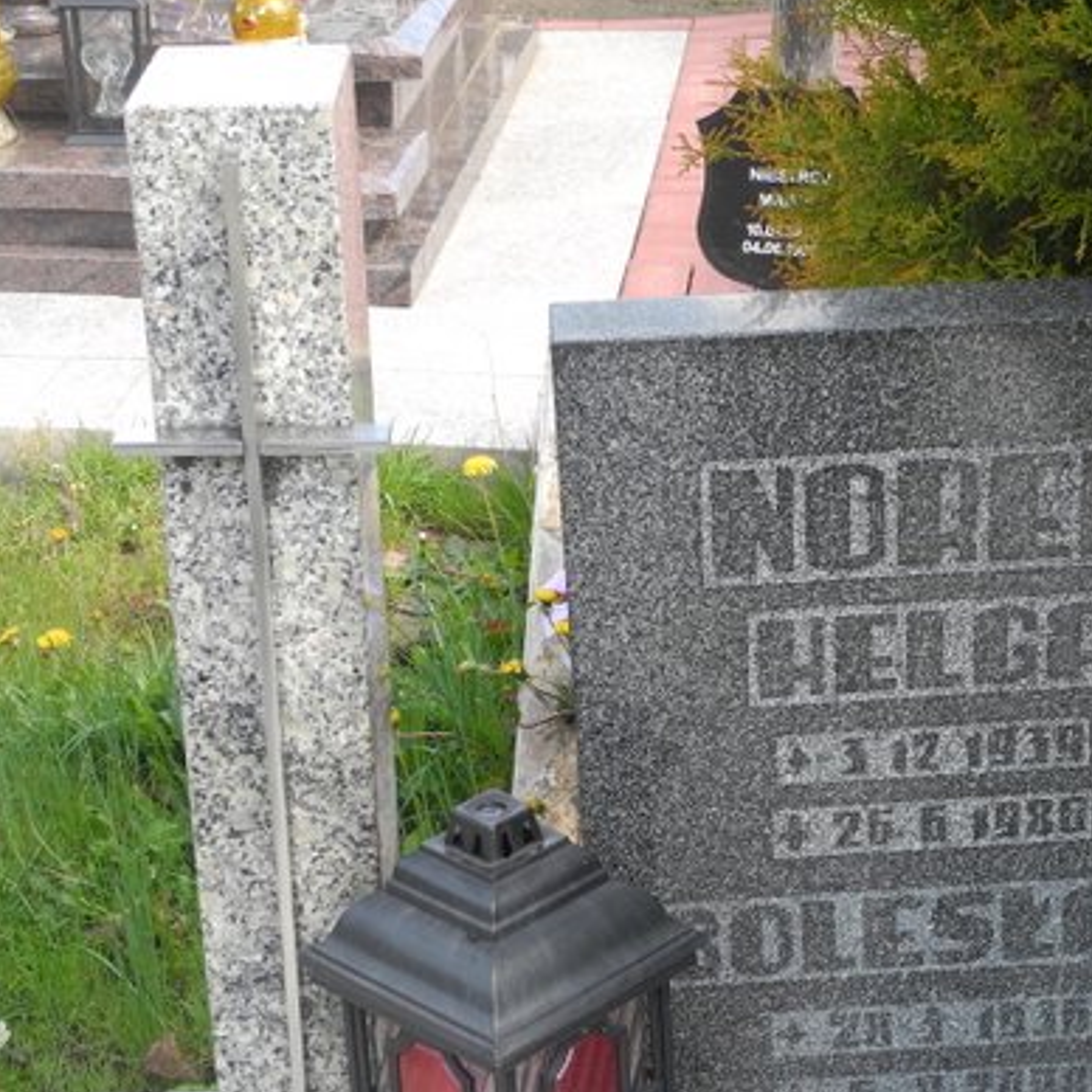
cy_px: 698
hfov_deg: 20.9
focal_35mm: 82
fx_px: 2927
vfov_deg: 21.1
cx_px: 850
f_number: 3.2
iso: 100
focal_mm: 9.7
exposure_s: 1/200
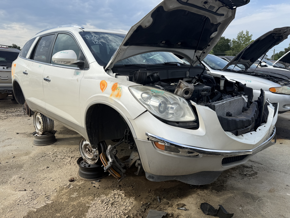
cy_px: 109
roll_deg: -1.4
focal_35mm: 24
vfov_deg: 56.8
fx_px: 201
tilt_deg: -7.2
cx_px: 145
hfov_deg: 71.6
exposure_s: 1/3279
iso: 80
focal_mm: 6.76
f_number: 1.78
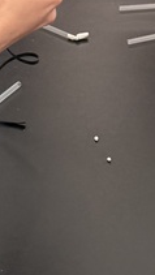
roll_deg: +1.2
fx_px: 926
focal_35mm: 127
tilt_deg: -20.3
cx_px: 33
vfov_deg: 15.8
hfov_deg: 9.5
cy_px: -112
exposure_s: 1/120
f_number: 1.78
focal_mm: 6.76
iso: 200
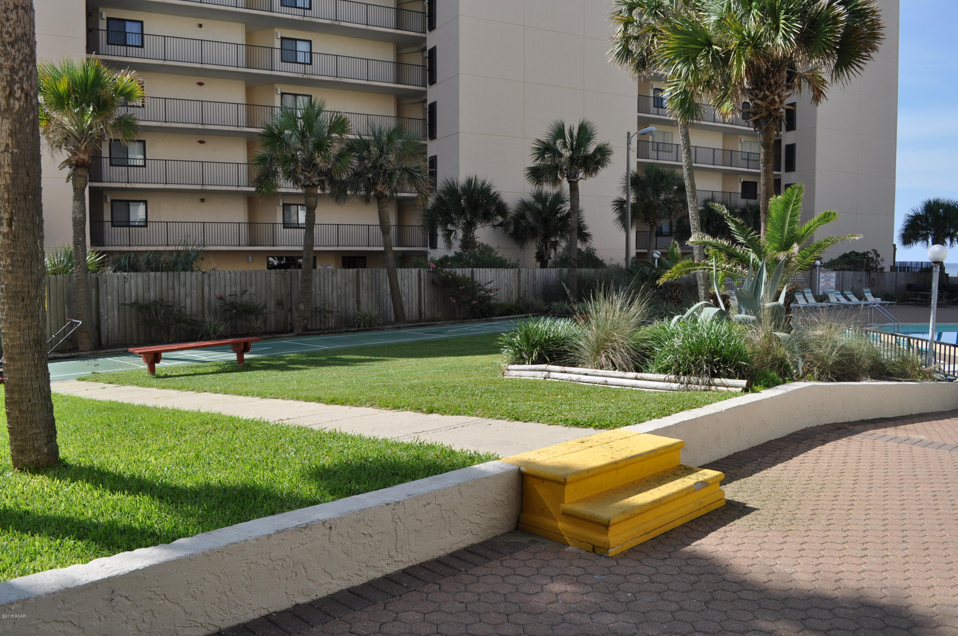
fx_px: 718
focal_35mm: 27
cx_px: 479
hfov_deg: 67.4
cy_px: 318
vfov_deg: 47.8
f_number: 9
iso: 200
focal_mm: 18
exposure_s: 1/320
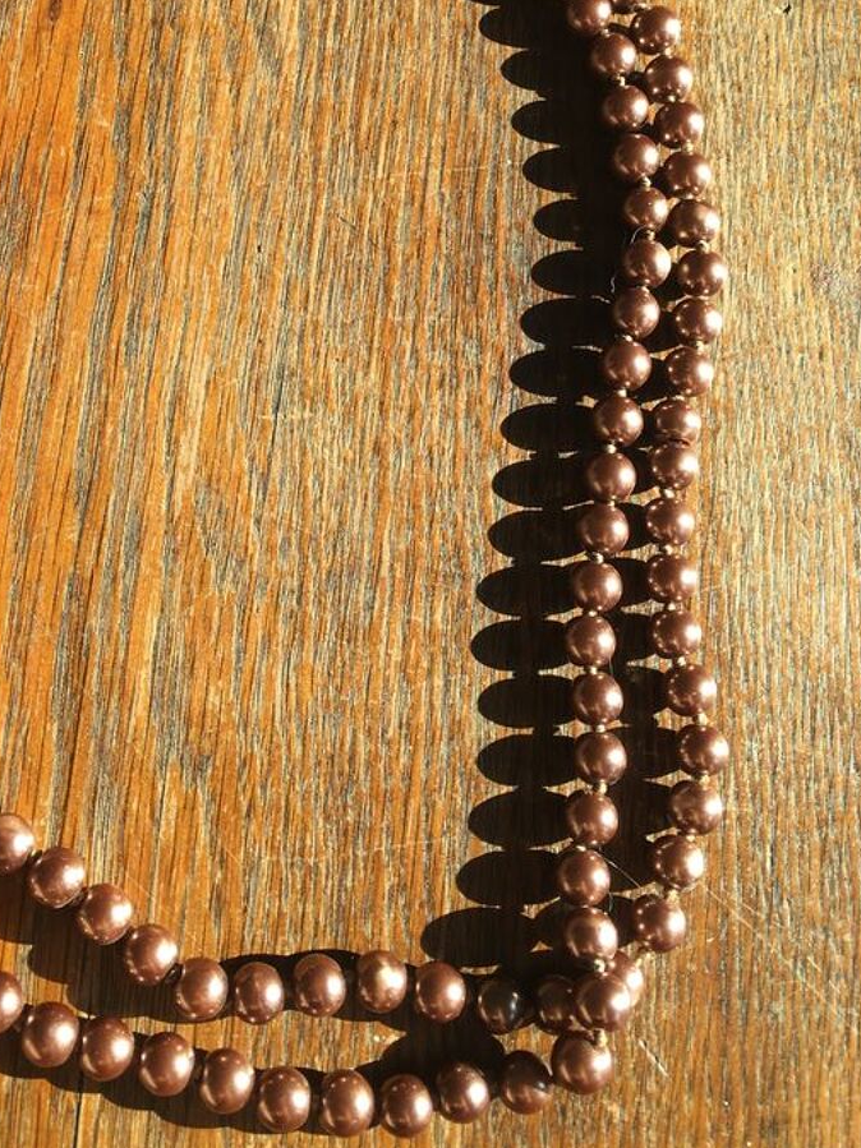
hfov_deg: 33.1
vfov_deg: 43.2
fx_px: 1426
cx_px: 252
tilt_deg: -77.4
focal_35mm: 43
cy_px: 380
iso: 25
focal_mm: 4.15
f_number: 2.2
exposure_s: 1/208
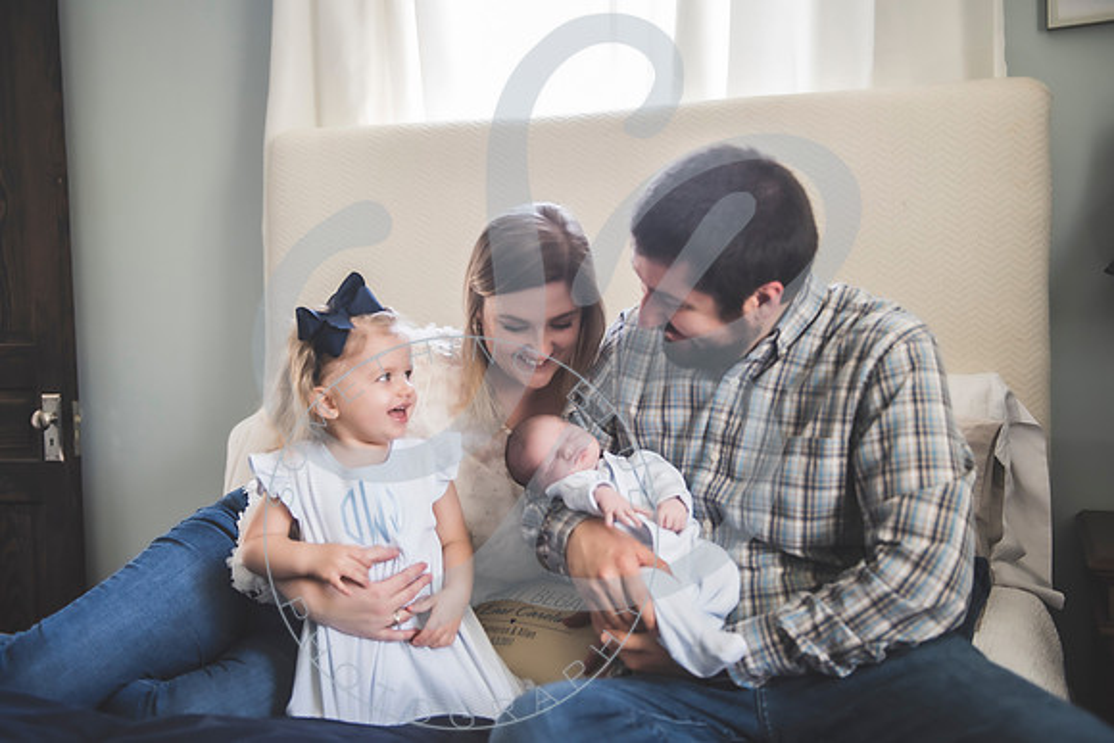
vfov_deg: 34.0
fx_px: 1214
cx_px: 547
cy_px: 371
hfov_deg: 49.3
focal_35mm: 39
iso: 500
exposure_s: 1/125
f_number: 2.8
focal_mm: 38
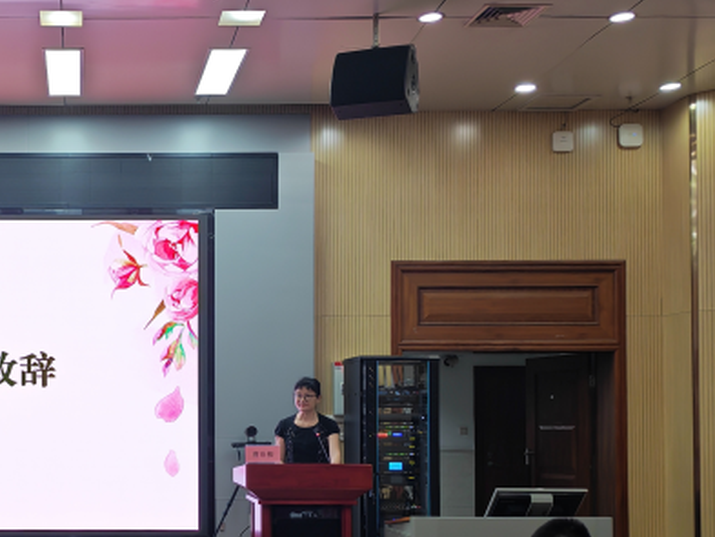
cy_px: 396
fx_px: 1178
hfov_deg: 32.5
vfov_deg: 25.4
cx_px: 104
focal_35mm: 57
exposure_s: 1/60
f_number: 1.9
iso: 160
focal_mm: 6.12
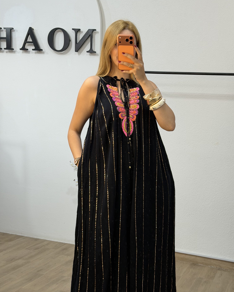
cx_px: 118
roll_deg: -3.0
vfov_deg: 36.7
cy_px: 152
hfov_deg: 29.7
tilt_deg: -23.3
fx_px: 442
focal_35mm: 51
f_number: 1.78
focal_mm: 6.76
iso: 50
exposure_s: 1/48
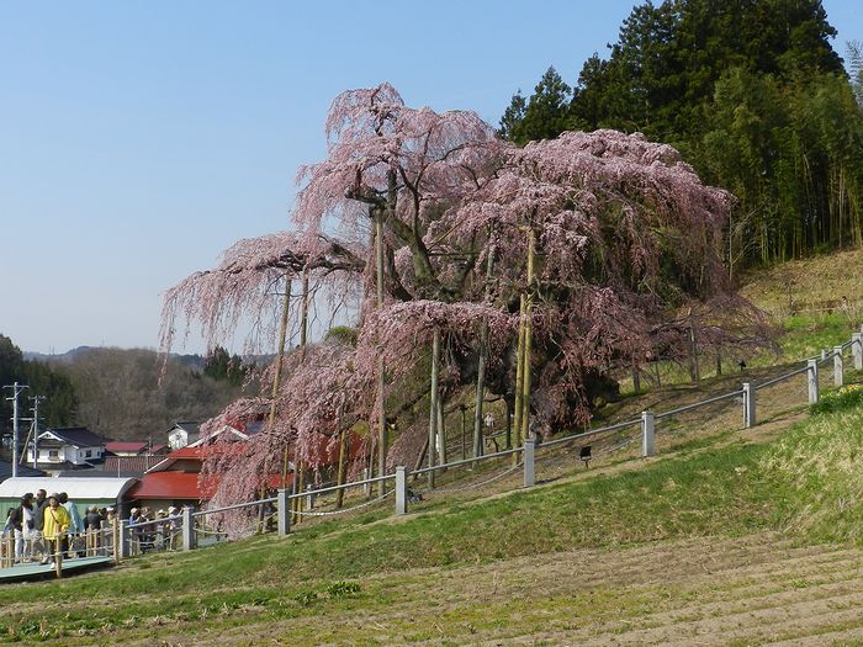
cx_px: 432
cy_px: 324
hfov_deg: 41.2
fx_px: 1147
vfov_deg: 31.5
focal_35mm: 46
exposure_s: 1/640
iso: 200
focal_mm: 8.1
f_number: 5.6
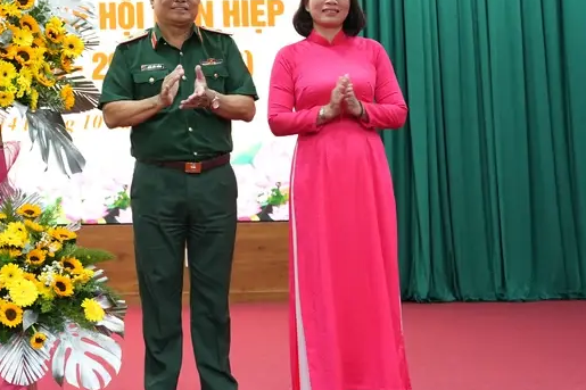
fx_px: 1334
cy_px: 53
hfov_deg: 23.0
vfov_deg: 16.5
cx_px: -89
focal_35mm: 82
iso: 800
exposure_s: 1/80
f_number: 2.8
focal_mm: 33
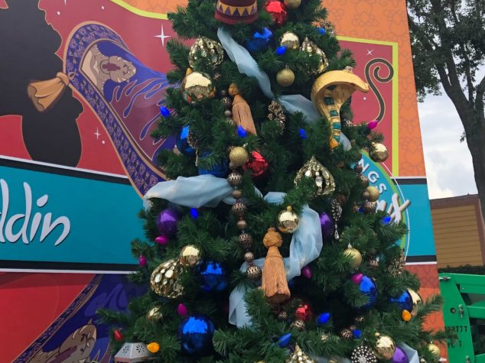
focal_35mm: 53
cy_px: 92
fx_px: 742
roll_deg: +2.2
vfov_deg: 27.2
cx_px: 226
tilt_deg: +15.0
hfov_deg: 36.2
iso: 20
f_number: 1.8
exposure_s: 1/1143
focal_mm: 3.99
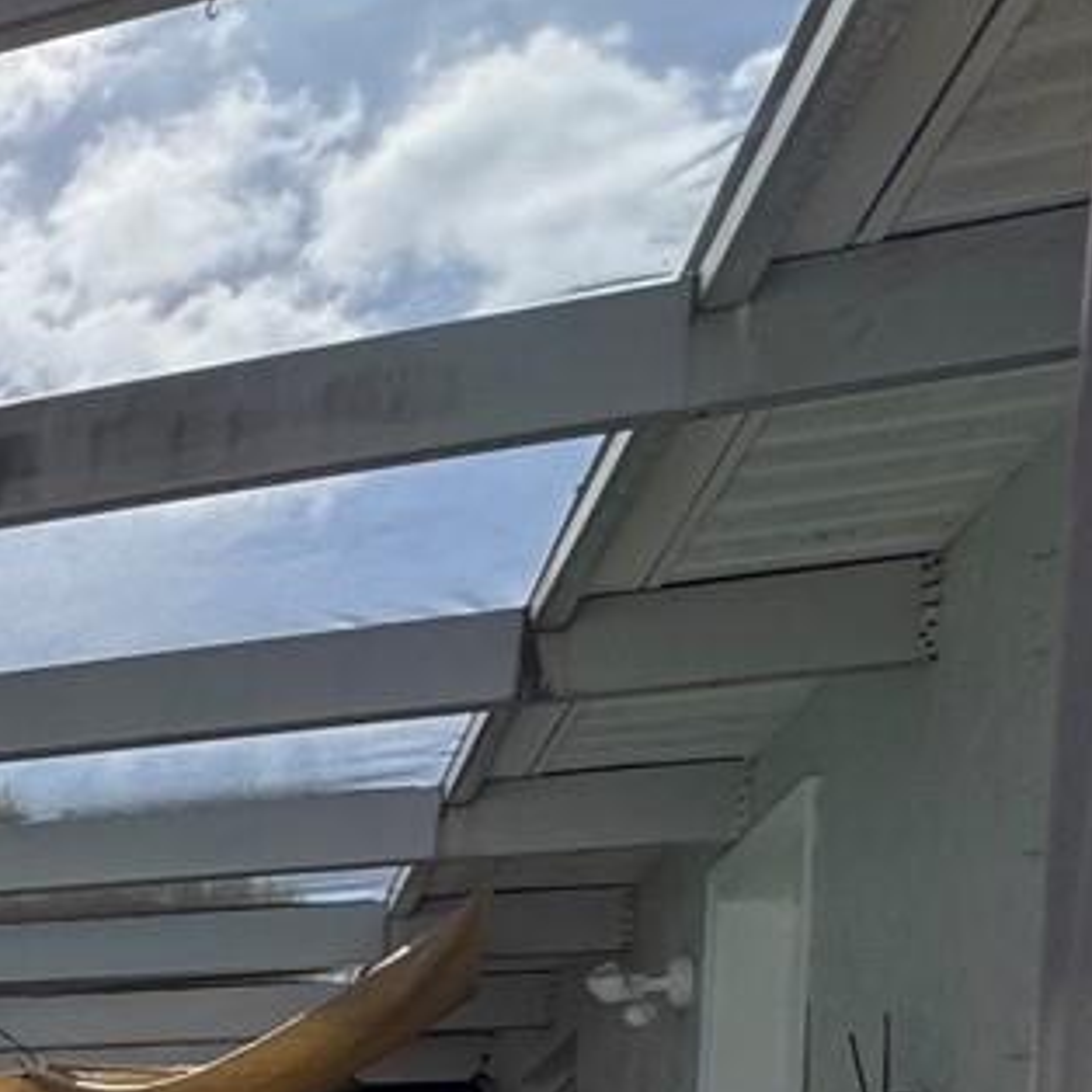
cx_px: -1398
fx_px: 2248
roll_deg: -2.7
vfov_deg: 24.2
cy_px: 1384
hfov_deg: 16.0
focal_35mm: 63
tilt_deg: +0.3
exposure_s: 1/1094
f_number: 2.2
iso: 40
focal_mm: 2.22
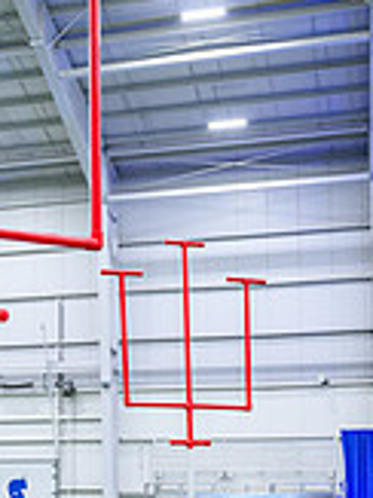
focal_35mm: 81
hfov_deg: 17.4
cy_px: 406
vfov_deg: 23.7
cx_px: -67
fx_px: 1165
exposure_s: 1/200
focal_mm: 30.5
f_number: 2.8
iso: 800
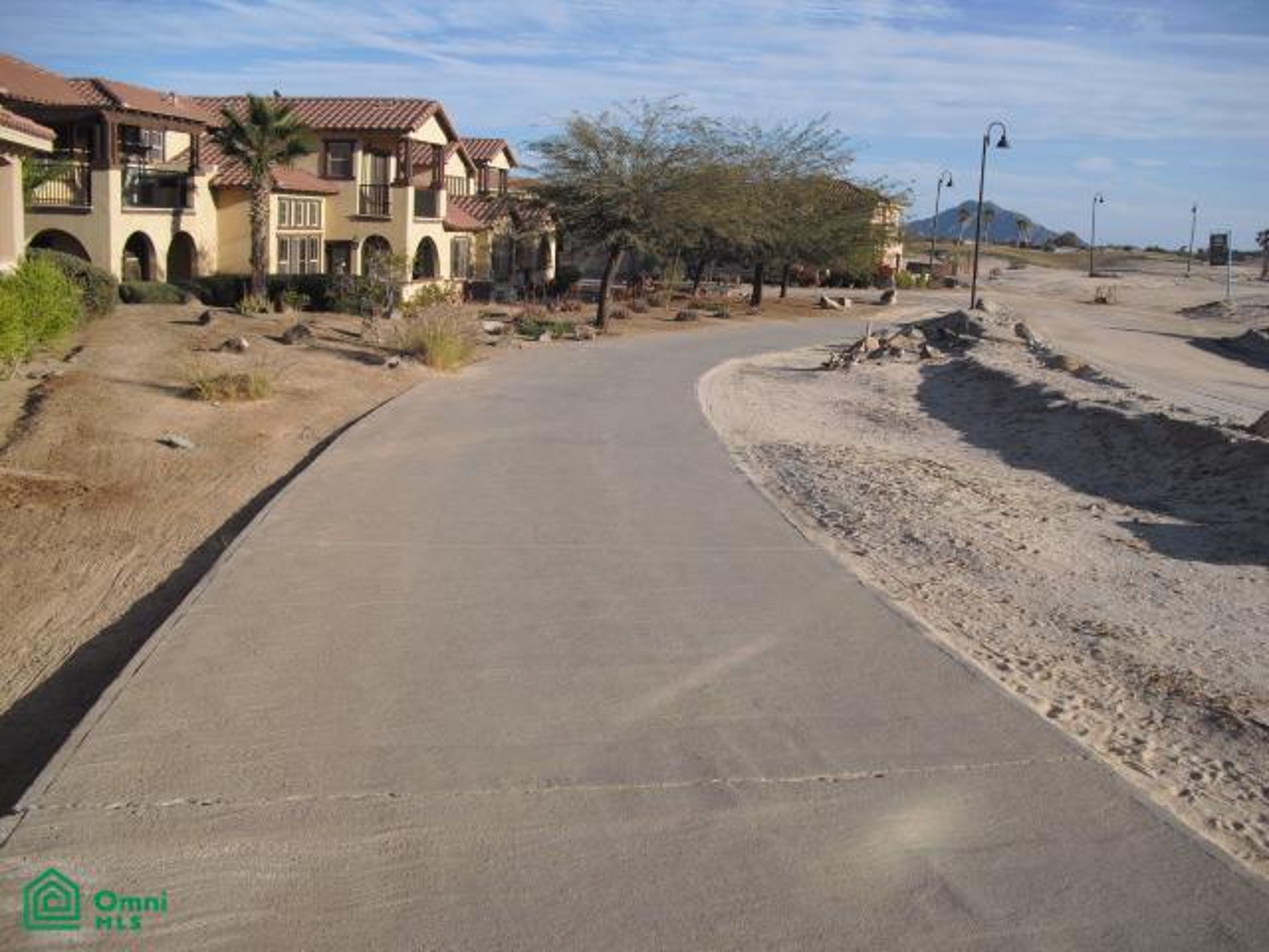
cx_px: 634
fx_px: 1320
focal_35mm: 36
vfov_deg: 39.7
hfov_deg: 51.4
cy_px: 476
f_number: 7.8
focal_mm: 6.3
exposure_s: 1/160
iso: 64
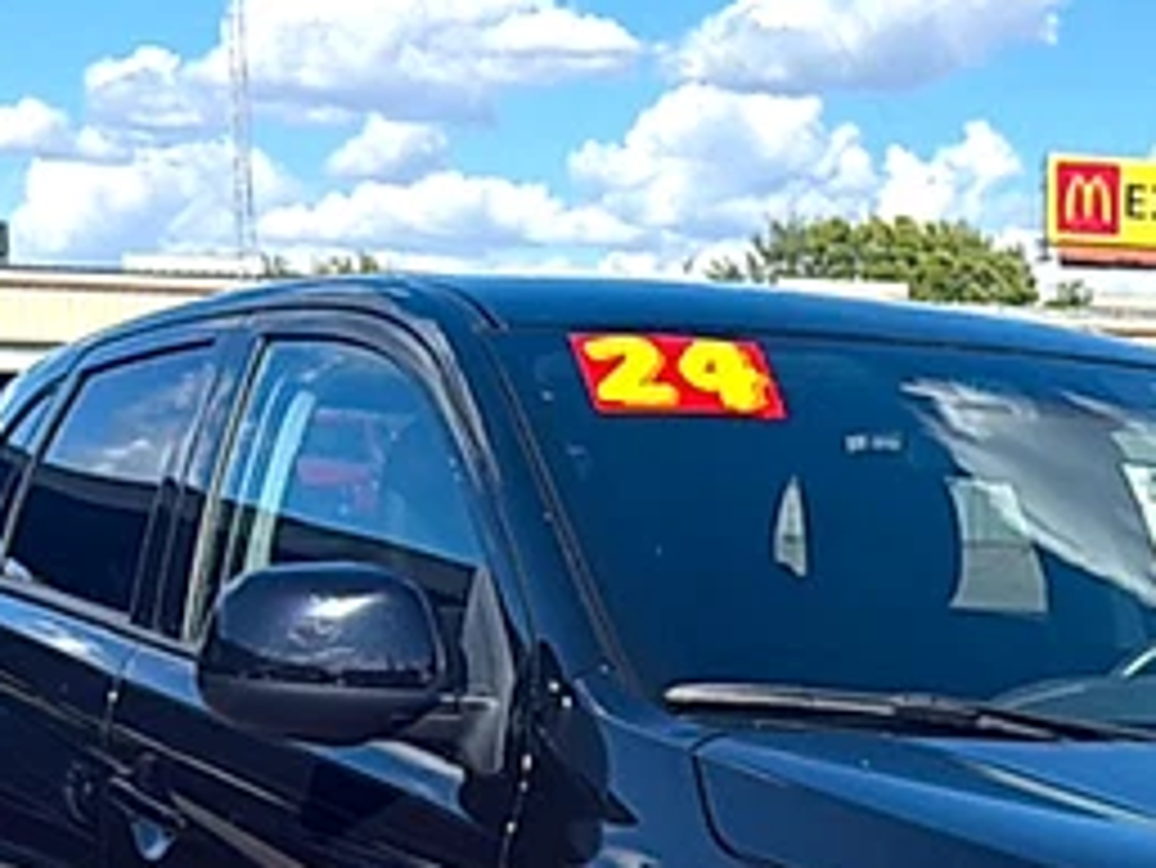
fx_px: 2272
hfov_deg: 26.6
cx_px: 1228
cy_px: 1140
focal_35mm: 68
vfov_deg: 19.8
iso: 80
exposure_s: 1/3584
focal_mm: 6.76
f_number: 1.78
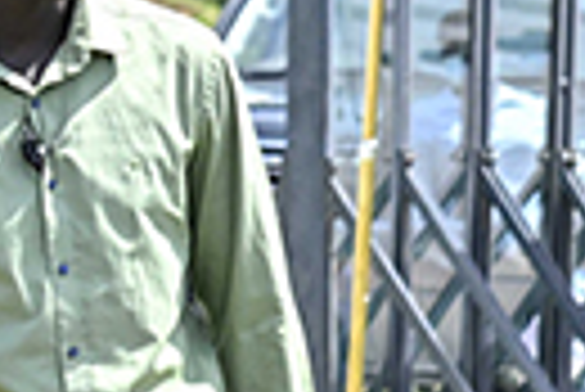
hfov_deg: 2.6
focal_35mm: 770
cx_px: 1976
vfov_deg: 1.8
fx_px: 12526
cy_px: 579
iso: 800
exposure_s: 1/1000
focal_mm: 100
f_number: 7.1
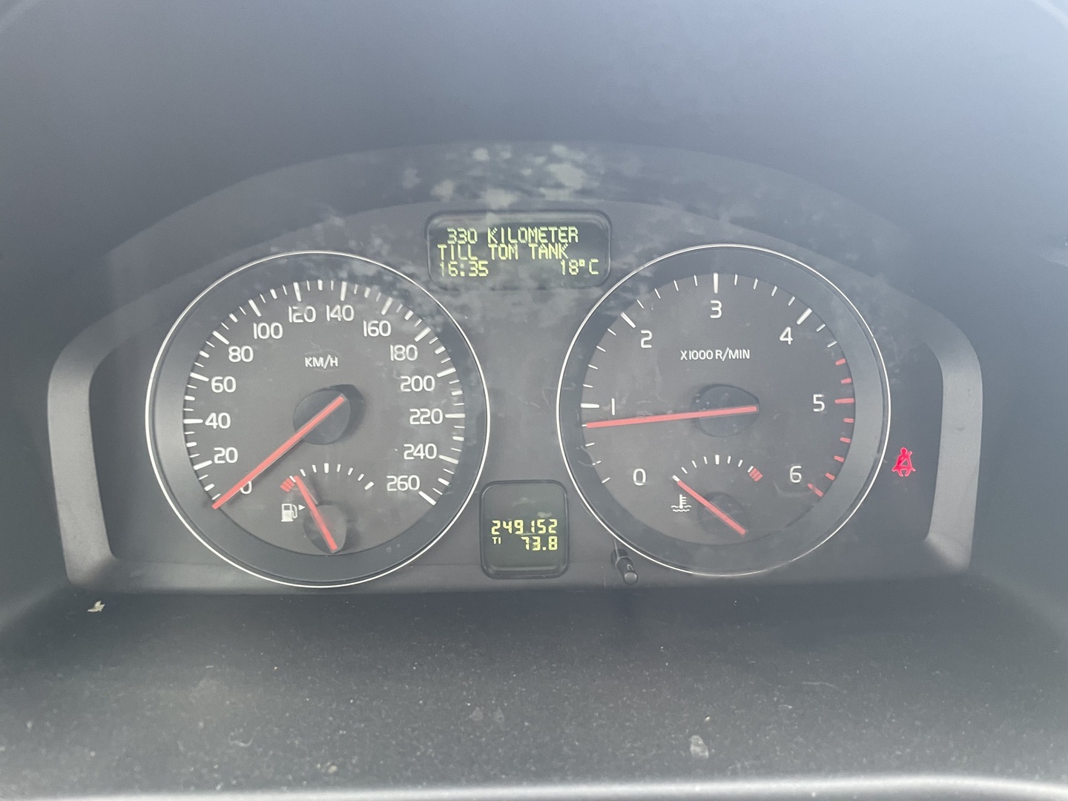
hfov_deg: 67.3
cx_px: 534
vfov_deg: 53.1
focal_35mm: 26
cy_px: 400
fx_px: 802
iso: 125
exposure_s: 1/89
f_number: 1.6
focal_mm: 4.2
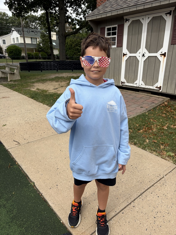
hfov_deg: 53.1
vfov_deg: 67.3
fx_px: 176
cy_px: 118
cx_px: 88
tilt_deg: -18.8
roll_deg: +0.4
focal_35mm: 26
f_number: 1.6
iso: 50
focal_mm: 5.96
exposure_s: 1/1953
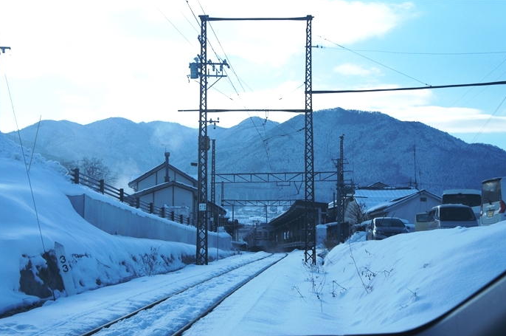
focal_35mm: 56
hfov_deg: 35.7
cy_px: 195
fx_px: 786
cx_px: 254
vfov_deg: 24.1
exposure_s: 1/500
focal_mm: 32
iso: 200
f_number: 8
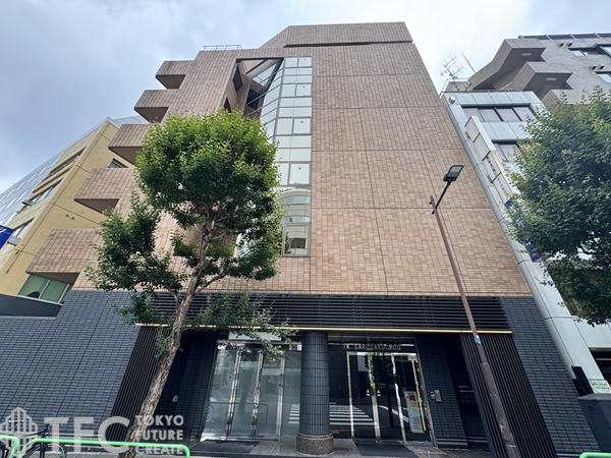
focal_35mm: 14
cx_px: 306
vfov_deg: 85.7
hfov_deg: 102.1
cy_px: 229
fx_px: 247
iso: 40
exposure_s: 1/183
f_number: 2.2
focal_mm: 2.22
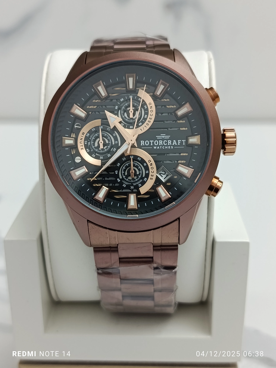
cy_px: 184
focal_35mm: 48
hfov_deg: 30.3
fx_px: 510
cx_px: 138
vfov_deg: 39.7
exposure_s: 1/100
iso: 464
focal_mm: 5.24
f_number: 1.7
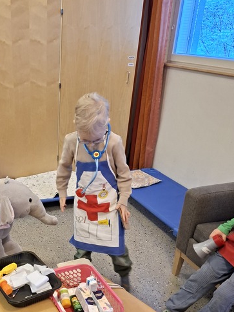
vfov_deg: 48.0
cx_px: 50
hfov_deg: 36.6
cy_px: 212
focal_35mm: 38
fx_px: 343
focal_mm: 5.54
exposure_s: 1/50
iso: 200
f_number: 1.8
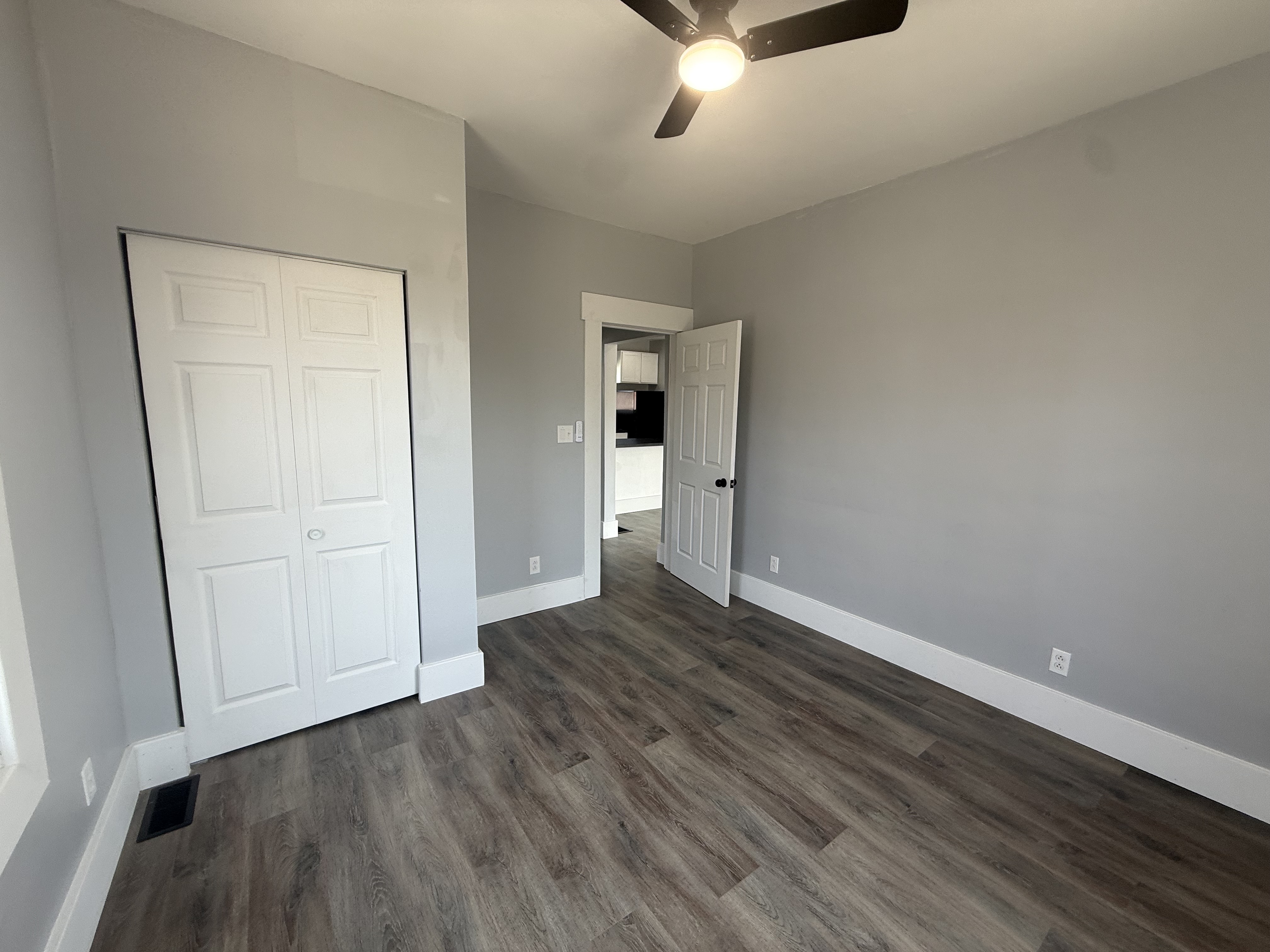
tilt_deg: -6.2
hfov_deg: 102.1
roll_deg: -0.8
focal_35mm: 14
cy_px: 476
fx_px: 514
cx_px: 635
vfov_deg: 85.7
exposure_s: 1/108
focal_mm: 2.22
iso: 40
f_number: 2.2
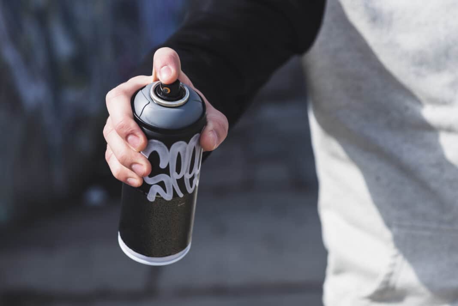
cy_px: 153
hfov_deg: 19.4
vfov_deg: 13.1
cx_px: 229
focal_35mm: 105
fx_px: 1336
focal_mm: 105
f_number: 8
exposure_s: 1/400
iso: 200
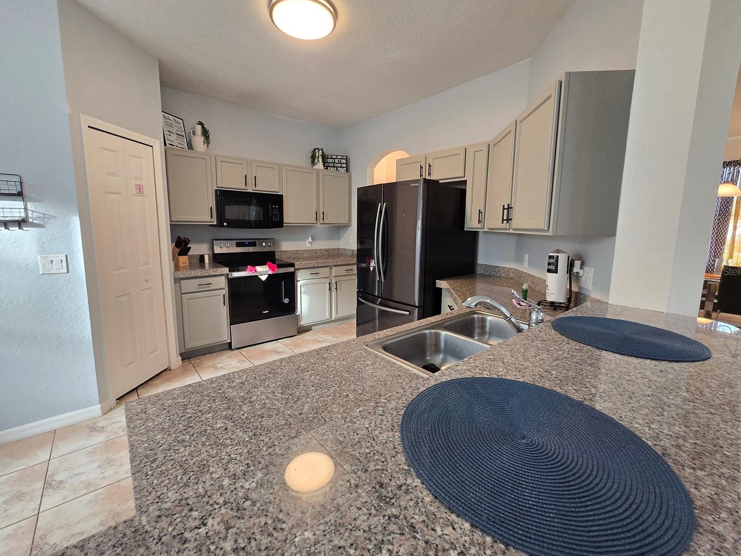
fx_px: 300
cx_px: 371
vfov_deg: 85.6
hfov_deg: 102.1
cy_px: 271
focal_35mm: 14
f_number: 2.2
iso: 160
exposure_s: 1/60
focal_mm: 1.7
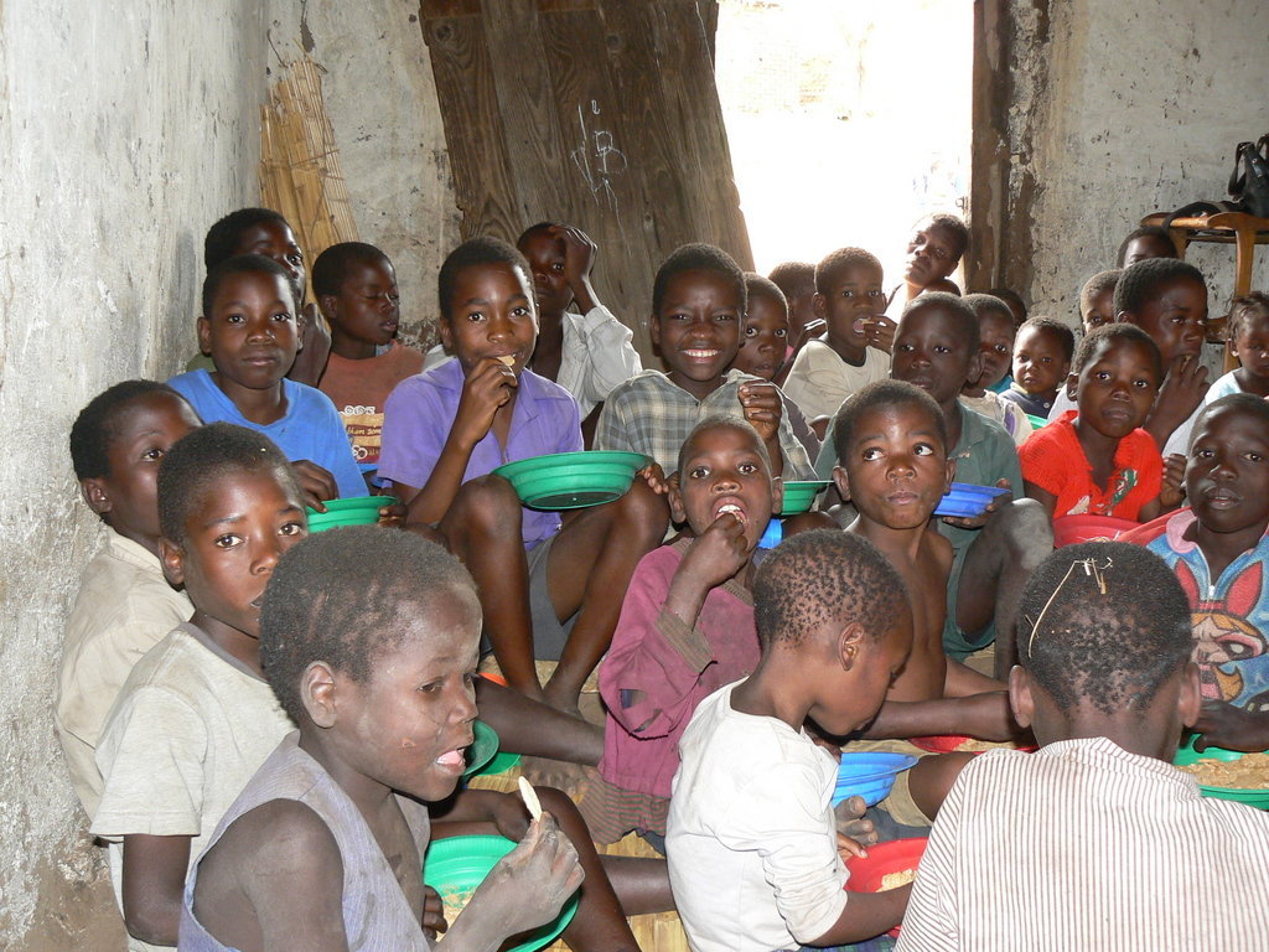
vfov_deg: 39.7
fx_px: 1320
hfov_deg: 51.4
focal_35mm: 36
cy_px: 476
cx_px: 634
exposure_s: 1/30
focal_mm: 6
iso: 100
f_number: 2.8
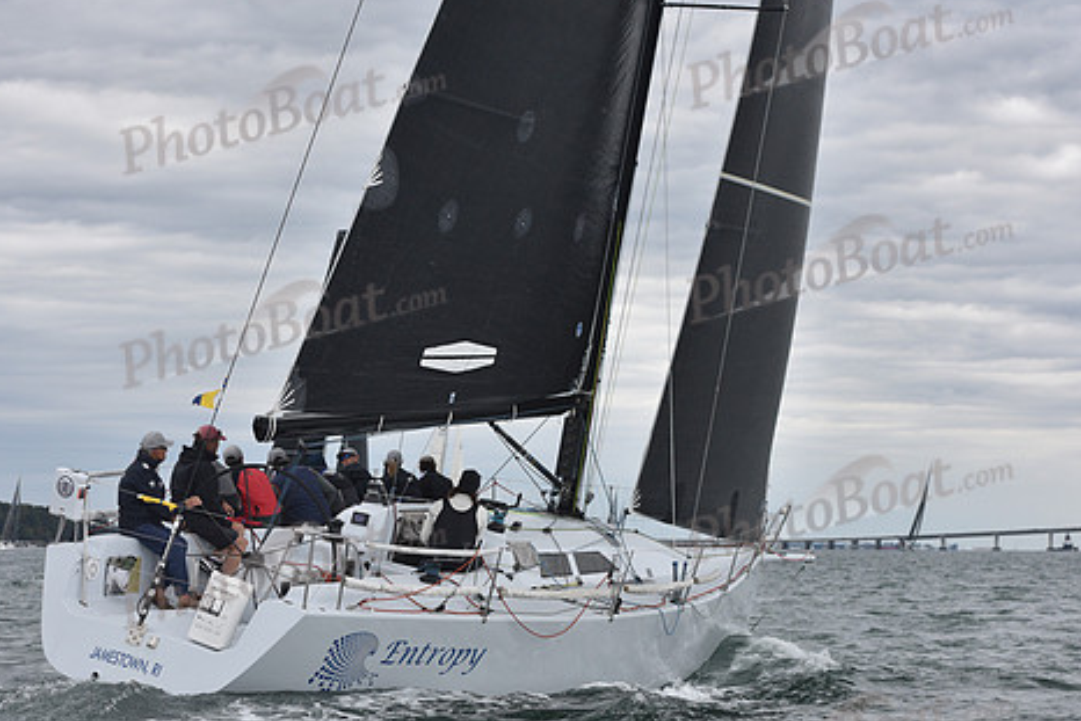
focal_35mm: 102
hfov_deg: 20.0
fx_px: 3064
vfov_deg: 13.4
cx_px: 568
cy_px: 416
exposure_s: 1/1000
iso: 400
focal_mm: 82
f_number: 5
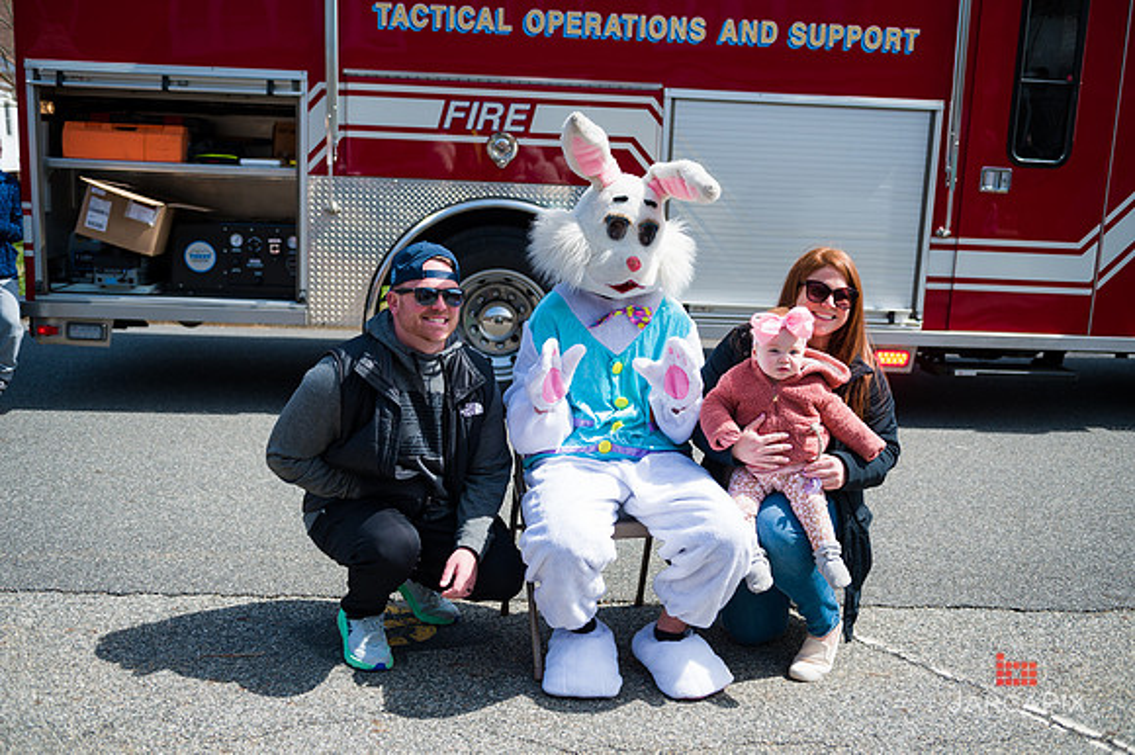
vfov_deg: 36.8
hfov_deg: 53.2
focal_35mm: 36
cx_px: 568
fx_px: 1134
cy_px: 378
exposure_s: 1/2500
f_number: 4
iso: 200
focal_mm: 36
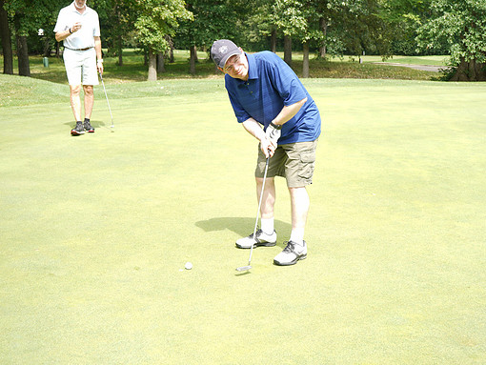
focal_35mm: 47
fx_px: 660
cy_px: 183
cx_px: 269
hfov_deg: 40.4
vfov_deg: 30.9
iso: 80
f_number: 5.6
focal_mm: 43
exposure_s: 1/100
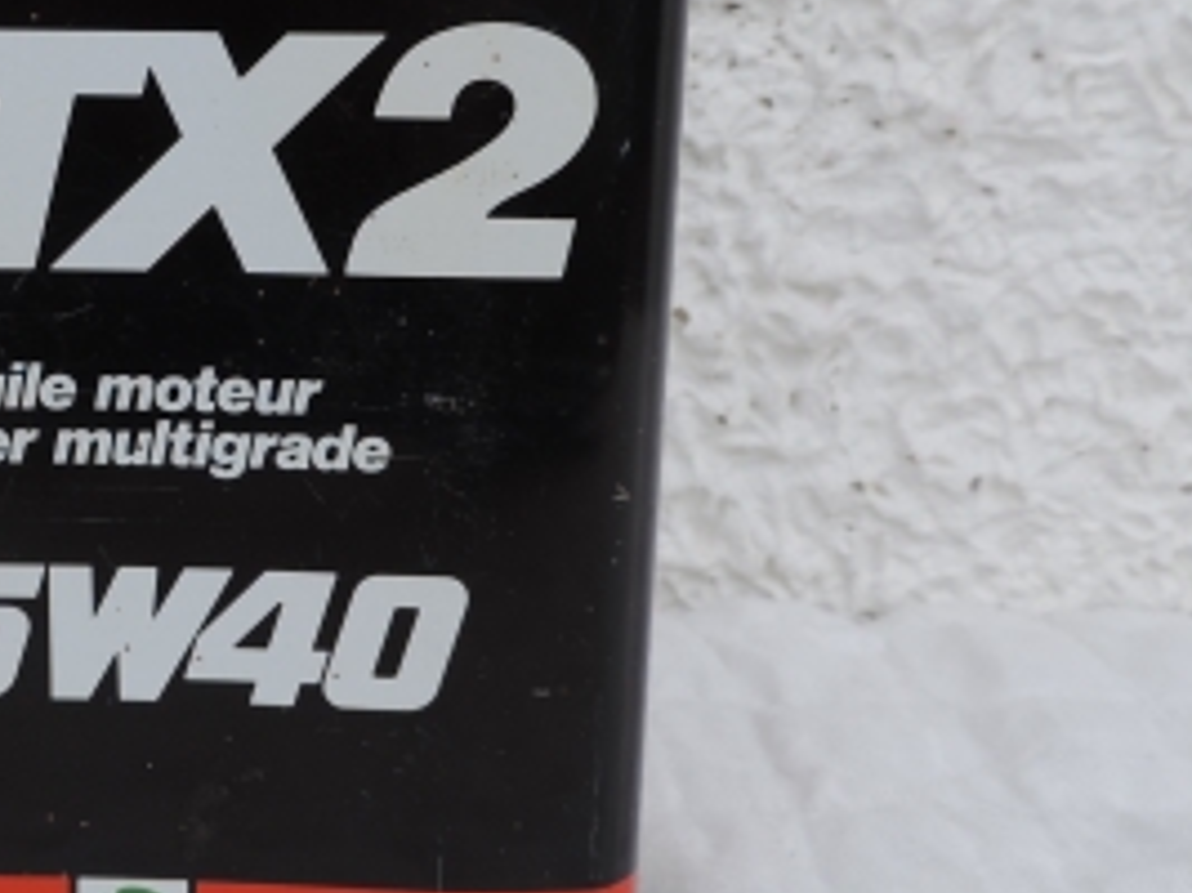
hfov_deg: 33.5
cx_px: 98
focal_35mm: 54
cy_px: 263
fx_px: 1859
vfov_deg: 26.8
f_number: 3
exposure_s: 1/100
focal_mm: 4.3
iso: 80
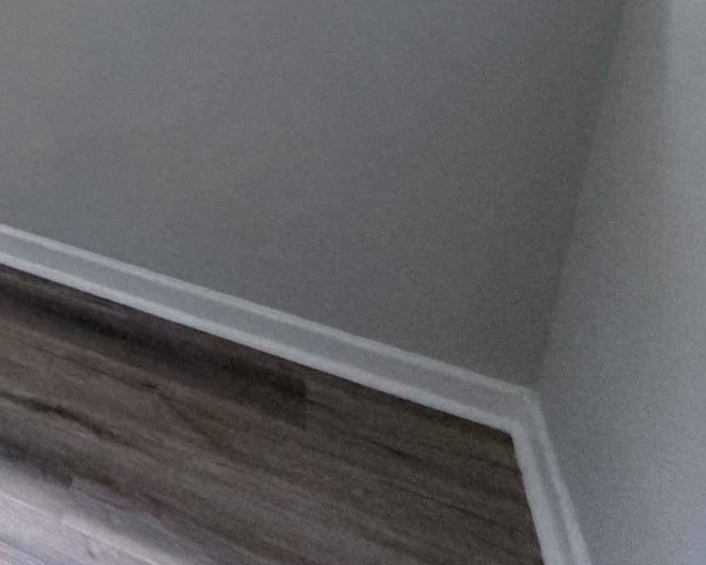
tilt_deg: -11.0
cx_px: -507
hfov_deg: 23.4
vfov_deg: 25.9
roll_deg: +0.0
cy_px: -169
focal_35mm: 50
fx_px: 1045
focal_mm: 2.22
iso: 250
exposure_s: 1/121
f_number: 2.2
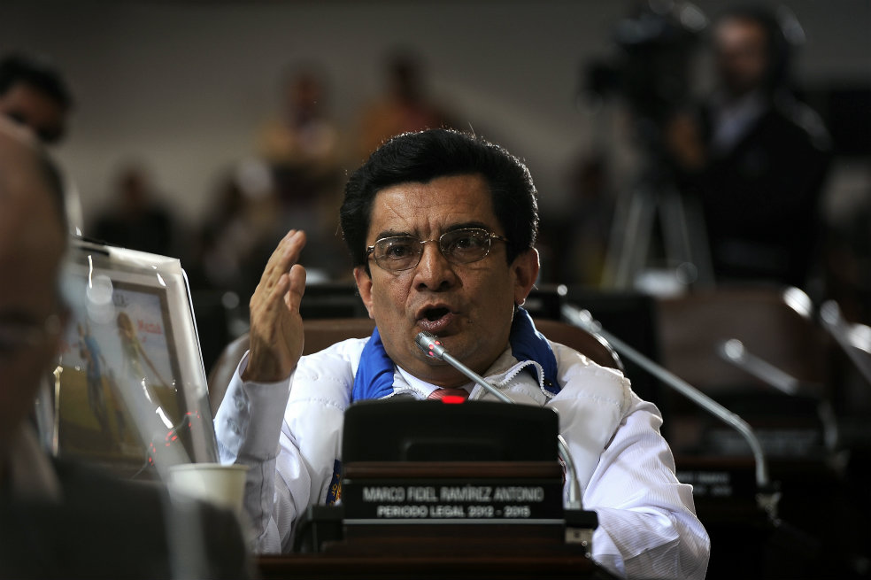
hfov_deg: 10.3
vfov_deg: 6.9
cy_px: 290
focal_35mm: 200
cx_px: 436
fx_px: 4836
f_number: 4
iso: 500
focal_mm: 200
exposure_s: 1/80
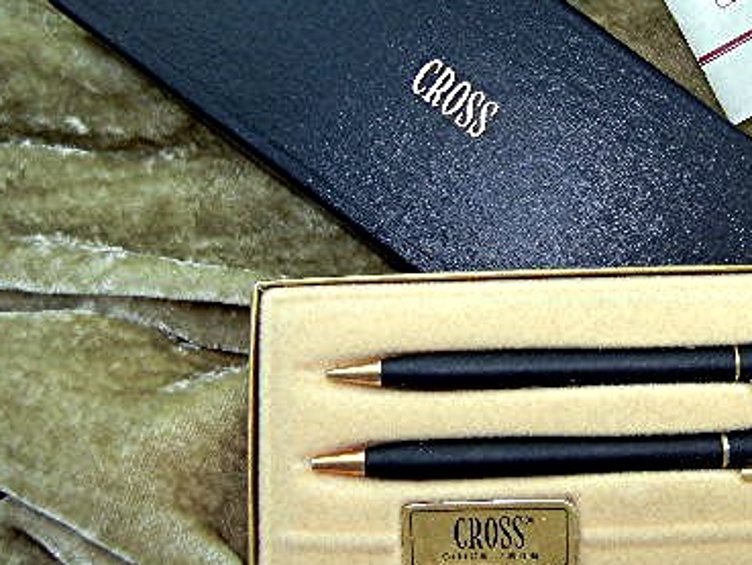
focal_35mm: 52
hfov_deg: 35.7
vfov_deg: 27.9
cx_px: 597
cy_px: 210
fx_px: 1130
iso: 203
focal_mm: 5.4
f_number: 3.5
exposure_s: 1/30
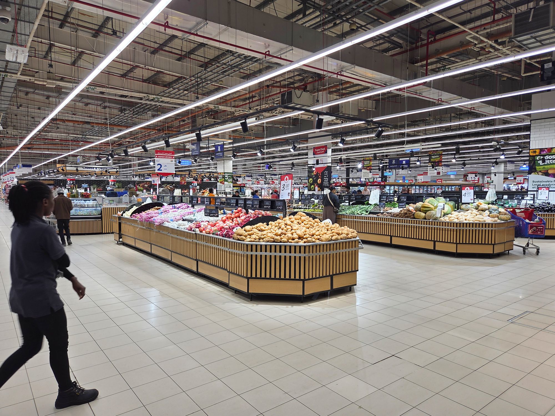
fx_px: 369
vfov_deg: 58.9
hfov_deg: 73.9
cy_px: 208
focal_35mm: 23
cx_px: 278
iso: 25
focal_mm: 5.4
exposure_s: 1/103
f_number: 1.8
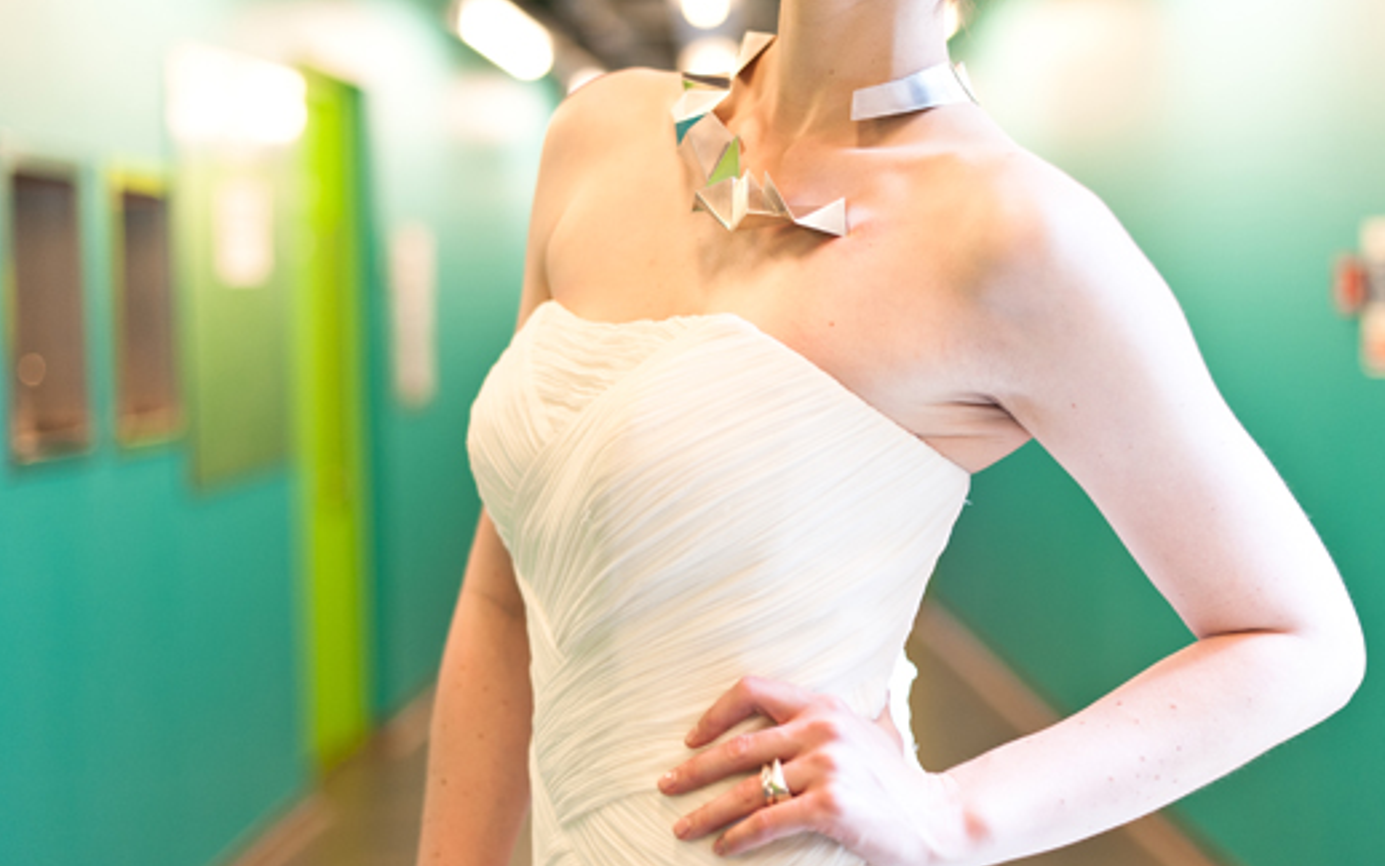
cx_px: 741
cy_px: 408
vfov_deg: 22.0
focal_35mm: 59
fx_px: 2227
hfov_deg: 34.5
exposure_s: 1/200
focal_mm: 50
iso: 400
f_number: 2
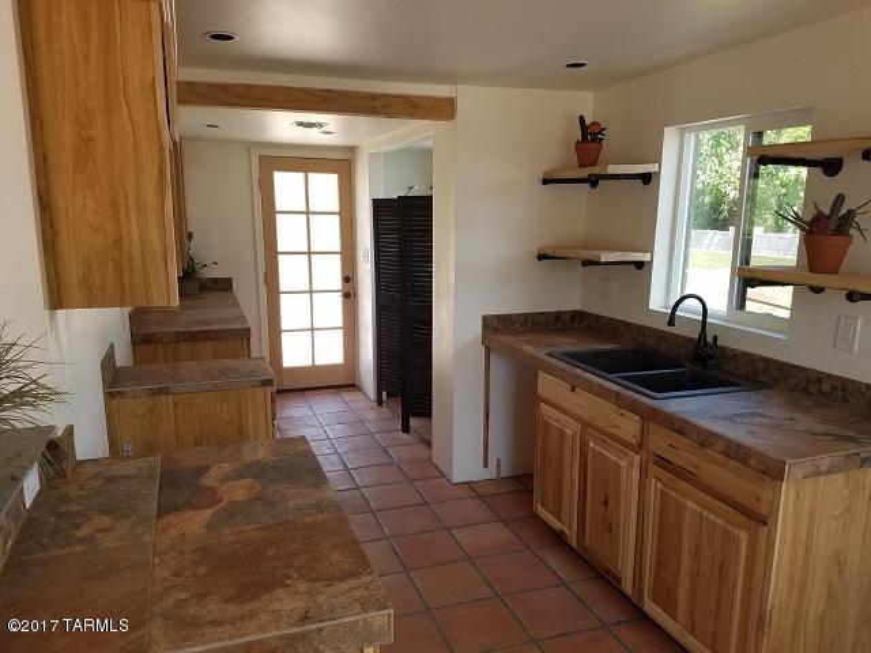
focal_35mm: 26
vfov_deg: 53.1
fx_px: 654
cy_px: 326
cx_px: 436
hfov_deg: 67.3
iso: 50
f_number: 1.7
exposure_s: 1/137
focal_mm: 4.2
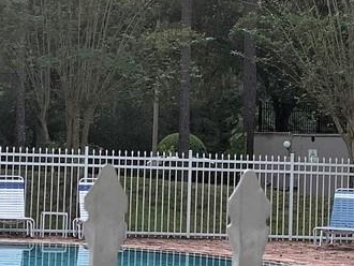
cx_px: 110
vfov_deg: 11.8
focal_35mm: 126
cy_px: 117
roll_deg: -4.2
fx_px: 1289
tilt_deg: +1.6
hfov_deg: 15.6
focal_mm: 4.25
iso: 25
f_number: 1.8
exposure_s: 1/796
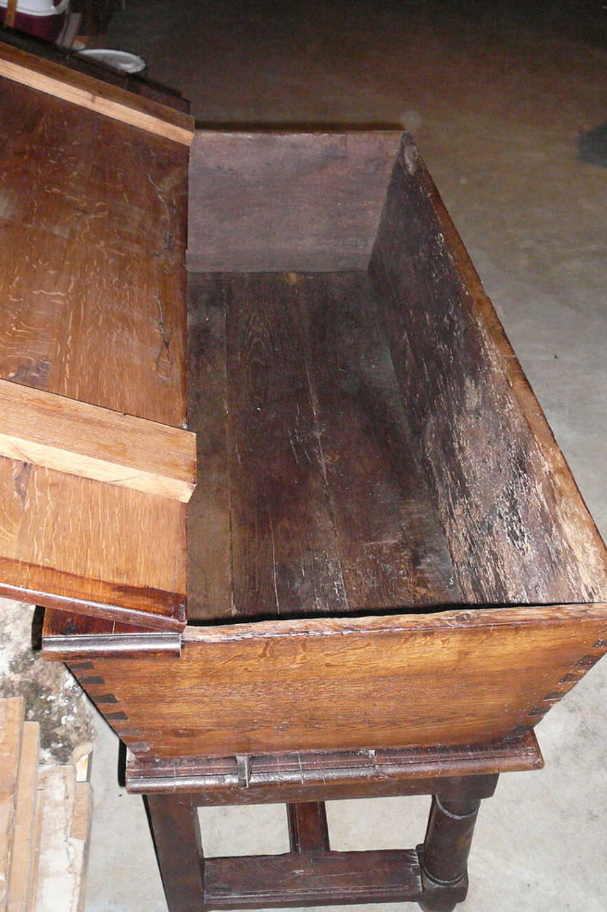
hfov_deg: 35.9
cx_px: 289
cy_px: 462
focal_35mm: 37
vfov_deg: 51.9
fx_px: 936
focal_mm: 5.2
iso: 320
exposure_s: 1/30
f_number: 2.8
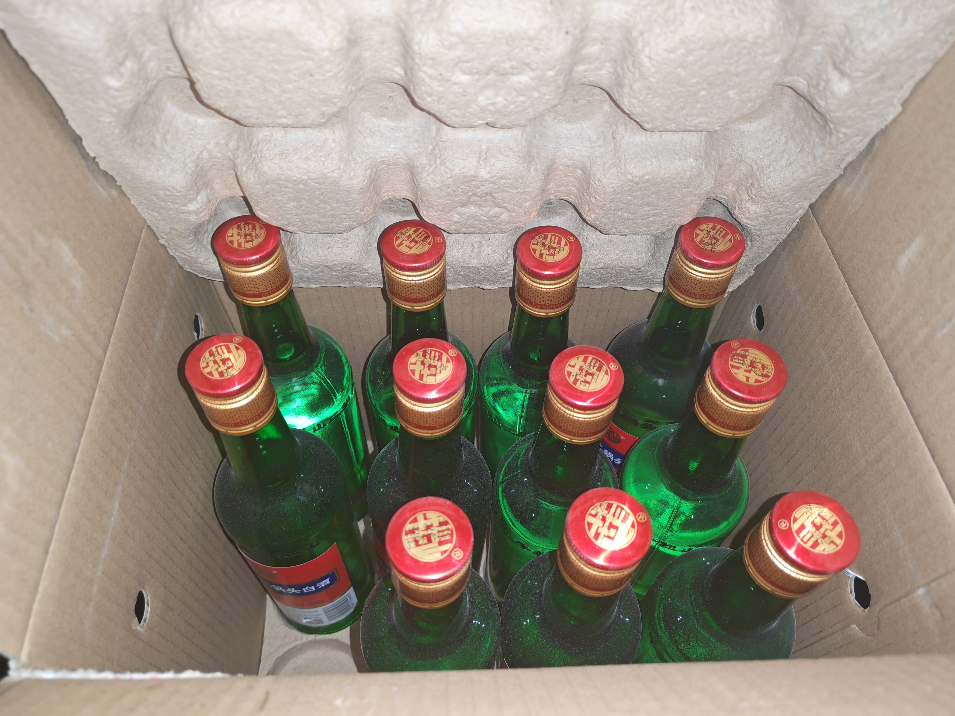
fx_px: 662
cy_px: 358
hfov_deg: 71.6
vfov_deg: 56.8
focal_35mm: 24
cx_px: 478
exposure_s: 1/33
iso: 800
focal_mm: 6.67
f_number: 1.95
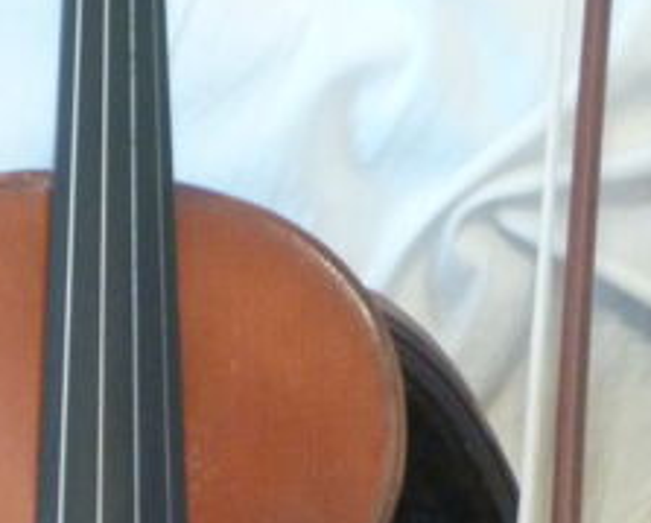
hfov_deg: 7.3
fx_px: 5074
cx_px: 254
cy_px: 640
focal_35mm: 263
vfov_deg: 5.9
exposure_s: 1/4
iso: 400
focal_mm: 16.8
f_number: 5.4
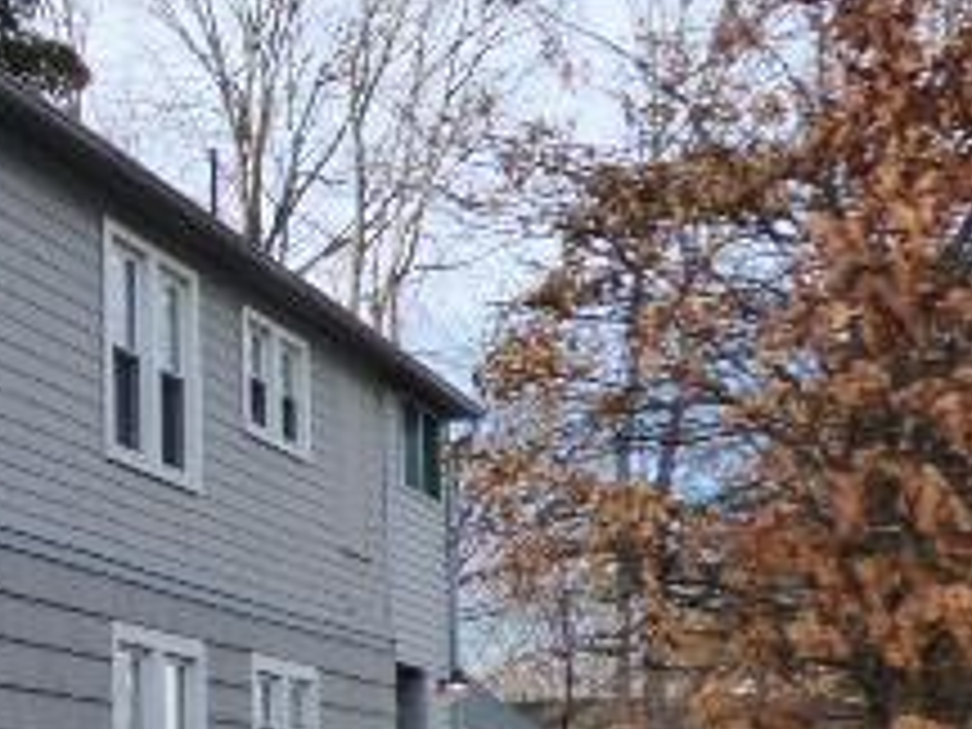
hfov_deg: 18.8
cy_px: 594
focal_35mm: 95
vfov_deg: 15.5
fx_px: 2668
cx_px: -360
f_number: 3.3
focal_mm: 5.53
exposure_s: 1/640
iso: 200
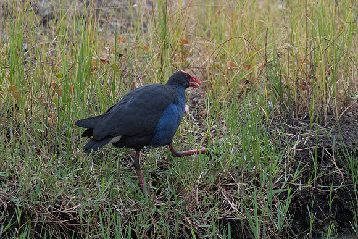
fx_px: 10051
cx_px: 223
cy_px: 77
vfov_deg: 1.4
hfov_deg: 2.0
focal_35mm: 1011
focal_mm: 500
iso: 1250
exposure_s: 1/1250
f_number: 5.6
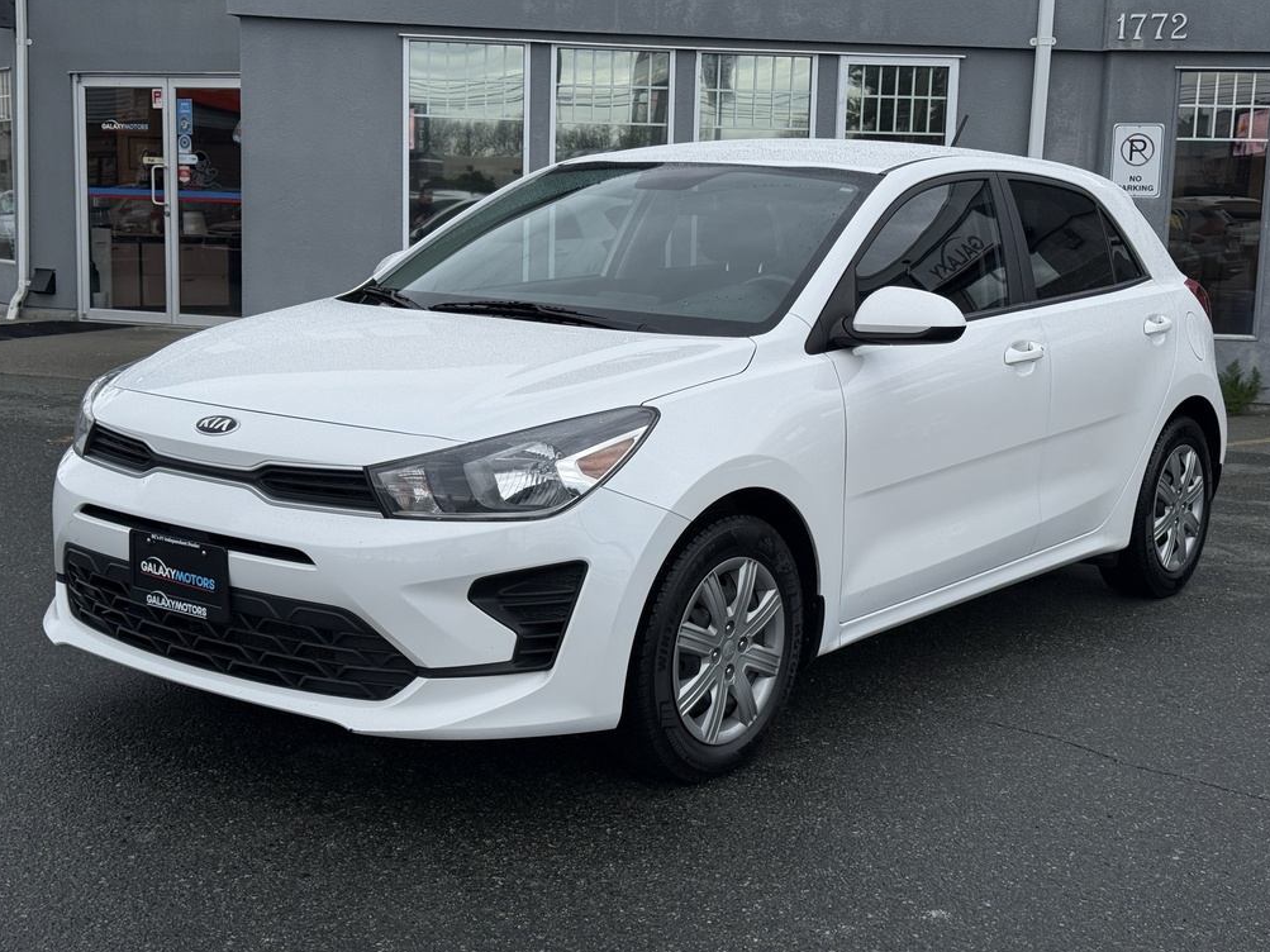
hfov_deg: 38.9
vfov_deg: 29.7
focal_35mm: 49
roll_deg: -1.3
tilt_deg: -7.9
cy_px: 473
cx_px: 637
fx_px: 1798
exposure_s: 1/1575
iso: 64
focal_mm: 6.76
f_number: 1.78
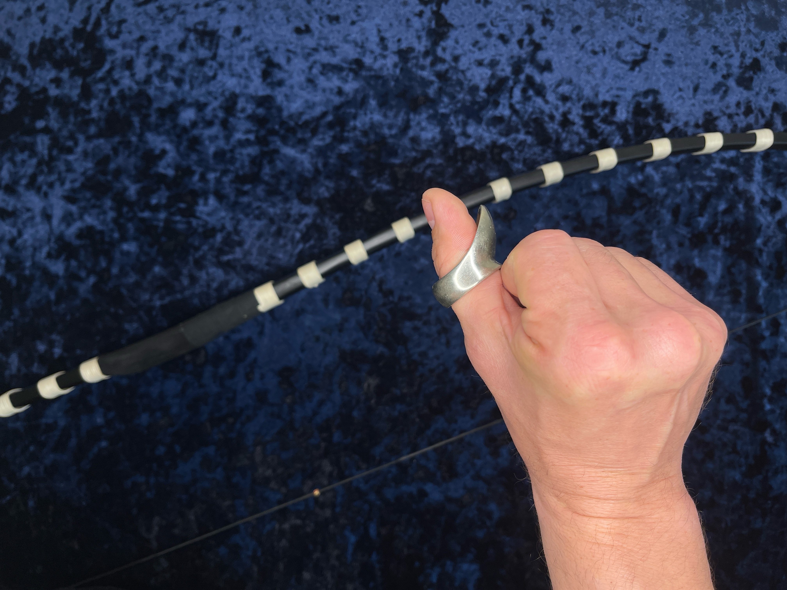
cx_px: 394
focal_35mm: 26
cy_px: 295
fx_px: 591
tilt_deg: -88.8
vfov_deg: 53.1
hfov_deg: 67.3
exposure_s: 1/120
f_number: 1.6
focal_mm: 5.1
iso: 50
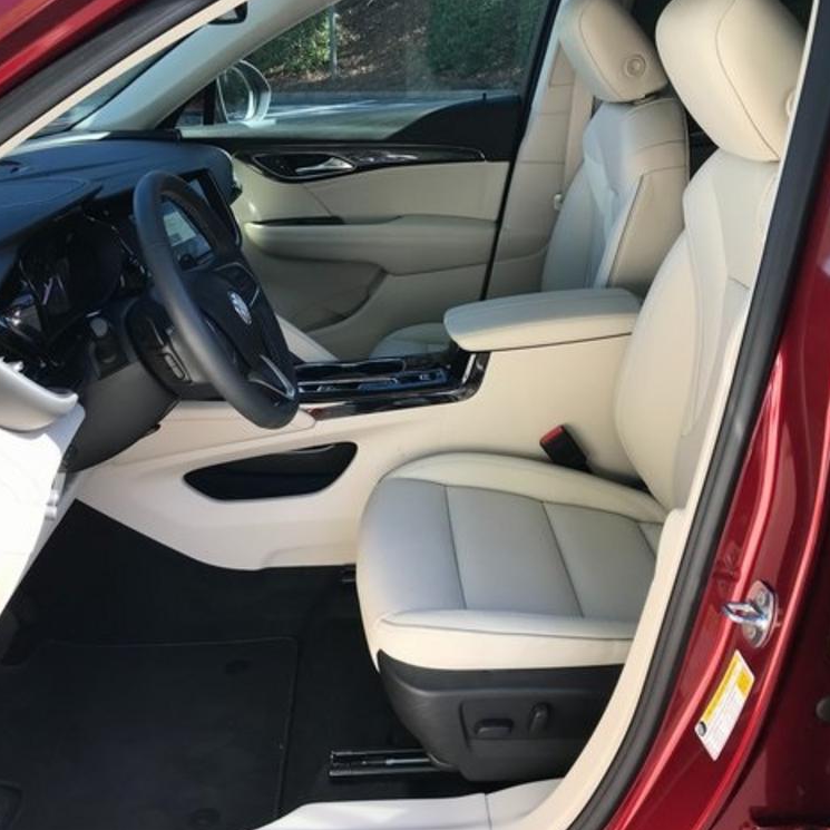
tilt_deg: -19.4
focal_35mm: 34
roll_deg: +1.3
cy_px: 407
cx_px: 369
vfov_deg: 48.4
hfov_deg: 48.4
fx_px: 922
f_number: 1.8
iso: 20
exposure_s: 1/267
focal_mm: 3.99
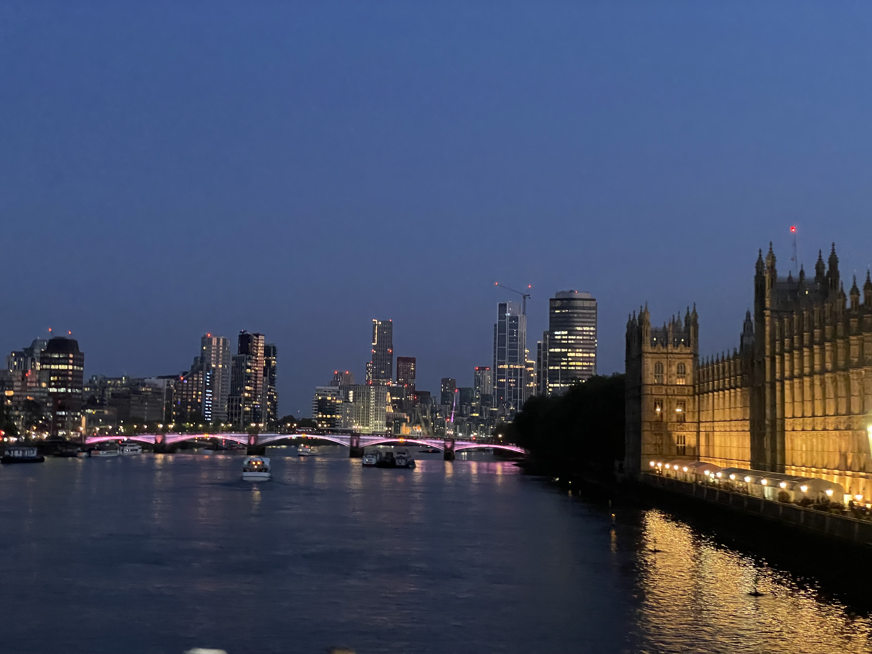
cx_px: 436
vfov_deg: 28.0
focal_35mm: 52
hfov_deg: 36.8
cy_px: 327
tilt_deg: +5.6
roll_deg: -1.4
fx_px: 1310
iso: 1000
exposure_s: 1/25
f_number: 2
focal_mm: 6
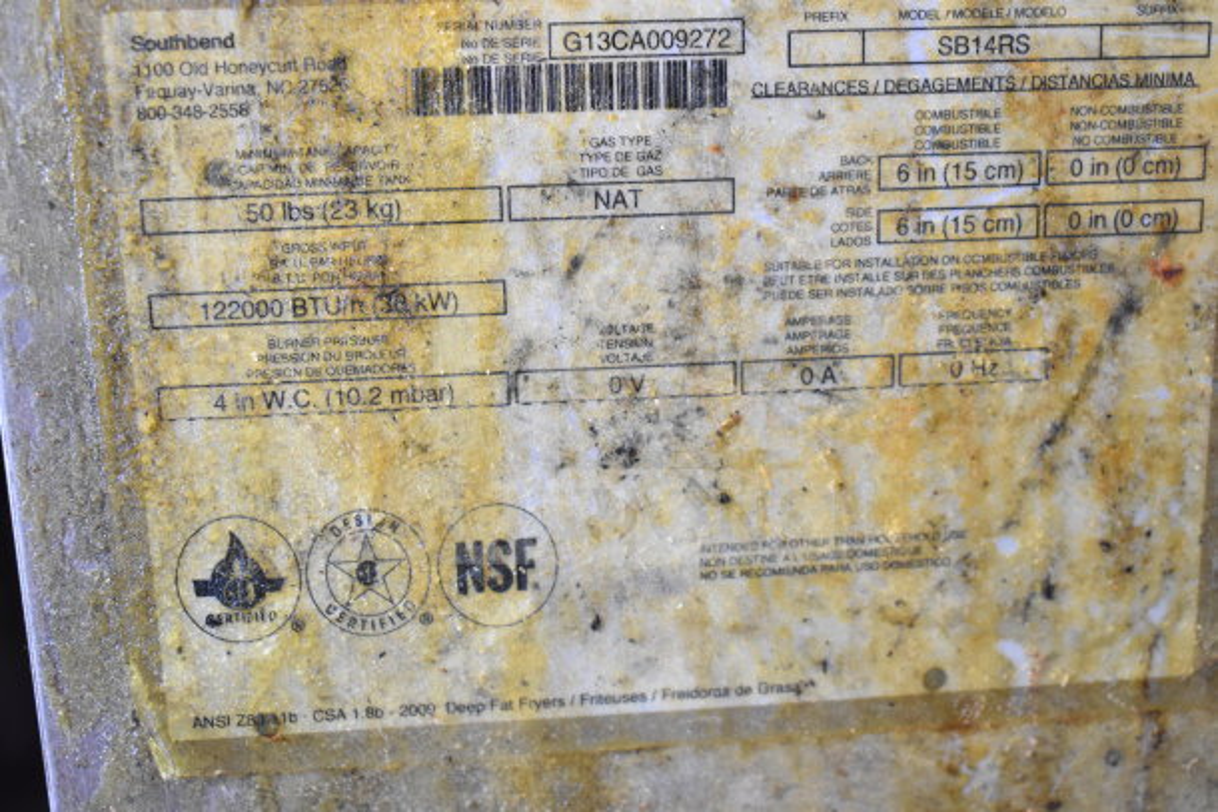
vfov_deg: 28.1
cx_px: 609
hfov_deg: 41.1
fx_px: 1624
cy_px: 406
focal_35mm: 48
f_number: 4.5
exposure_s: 1/50
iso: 2500
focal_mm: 32
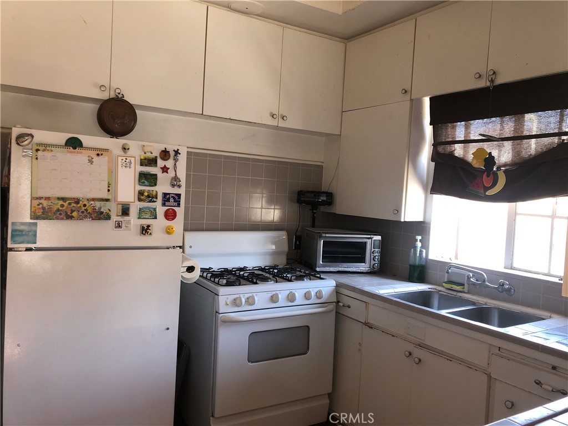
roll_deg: -2.1
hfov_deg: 63.4
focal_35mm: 28
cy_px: 213
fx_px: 459
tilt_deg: -2.9
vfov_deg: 49.7
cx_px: 284
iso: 32
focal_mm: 4
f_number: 1.8
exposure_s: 1/30
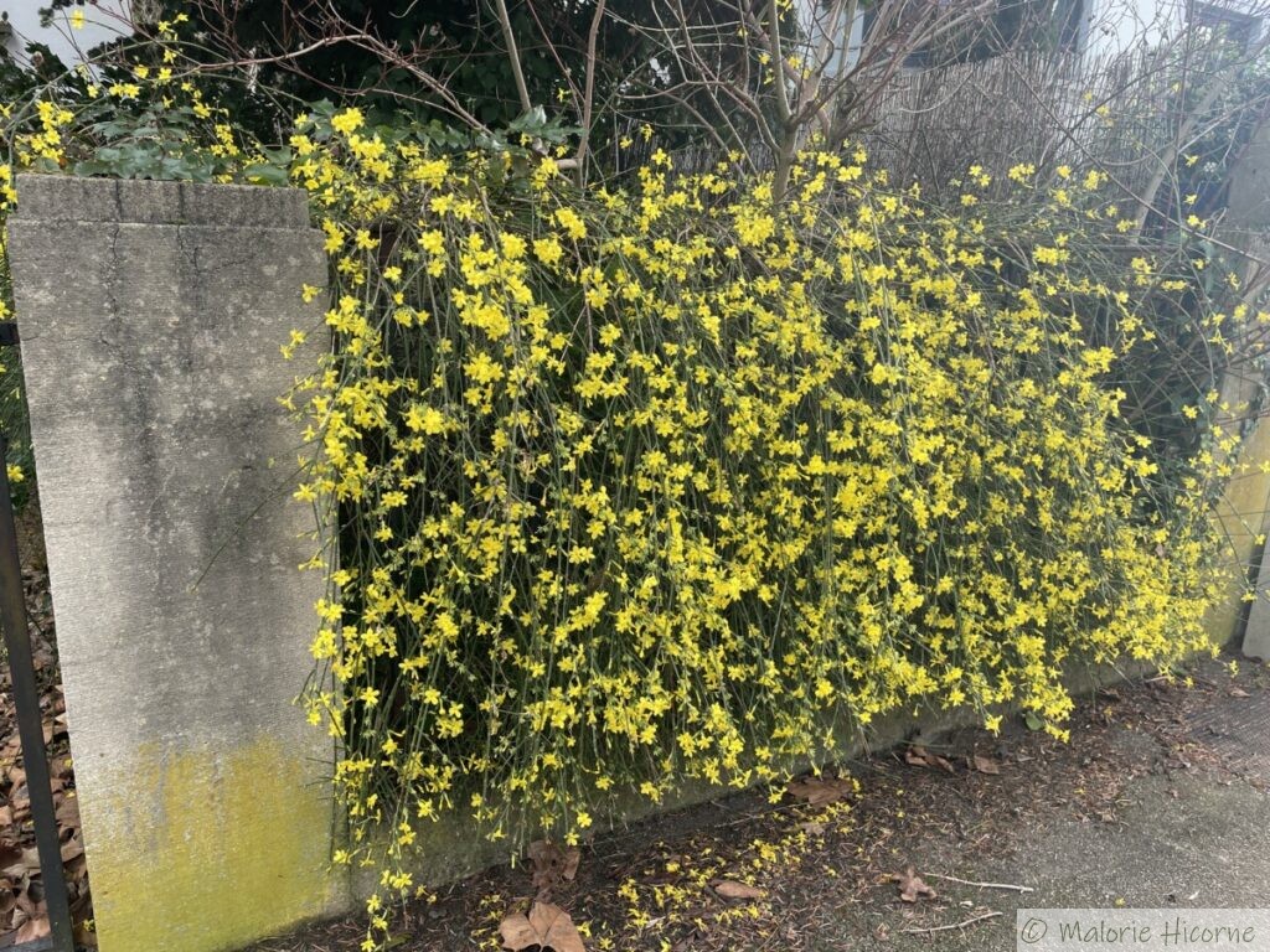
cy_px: 476
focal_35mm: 26
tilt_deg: -15.5
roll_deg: -1.6
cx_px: 635
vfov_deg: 53.1
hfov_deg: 67.3
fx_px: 954
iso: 32
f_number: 1.6
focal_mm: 4.2
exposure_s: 1/188
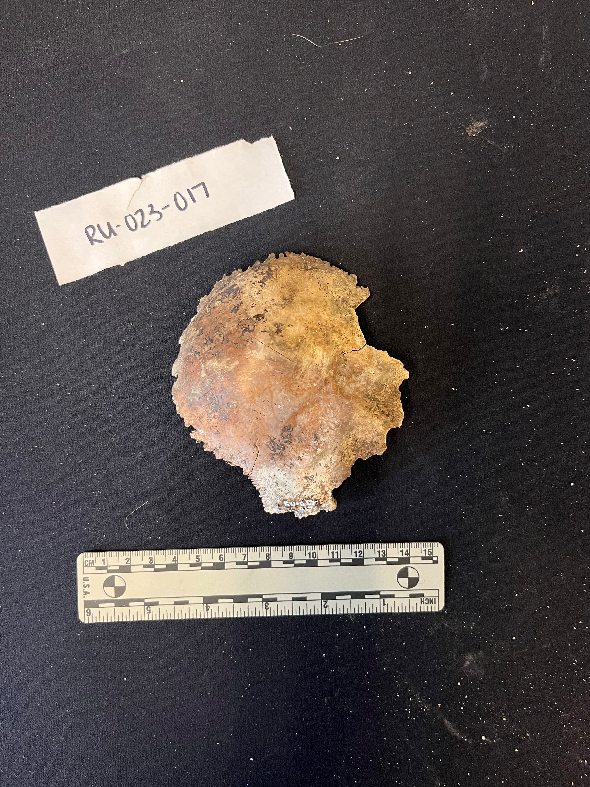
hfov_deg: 53.1
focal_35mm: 26
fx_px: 591
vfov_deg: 67.3
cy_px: 394
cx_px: 295
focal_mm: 5.1
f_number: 1.6
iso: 500
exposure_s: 1/40
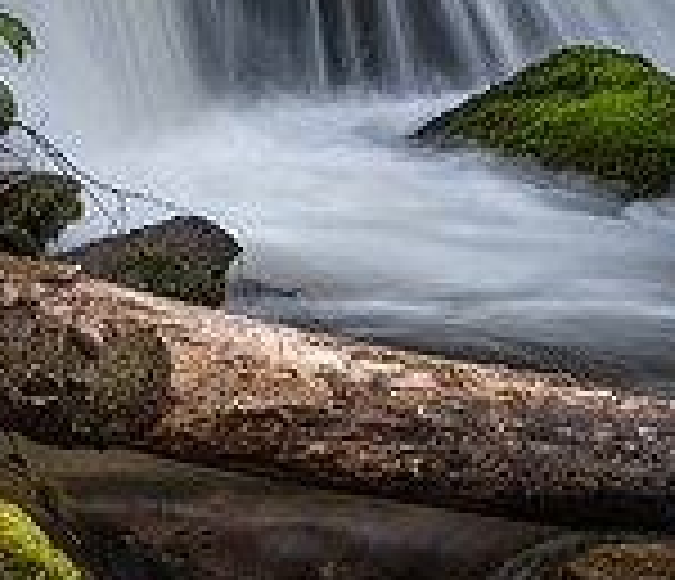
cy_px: 191
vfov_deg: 5.5
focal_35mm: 292
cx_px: 621
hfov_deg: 6.4
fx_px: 6008
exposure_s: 1/2
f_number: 18
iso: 100
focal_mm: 58
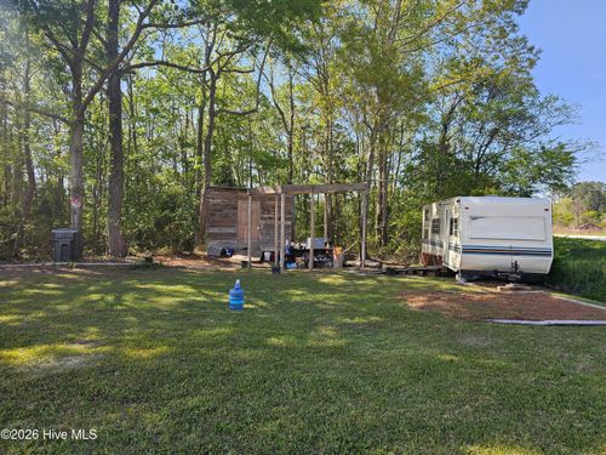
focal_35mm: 23
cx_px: 303
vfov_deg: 58.9
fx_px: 403
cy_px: 228
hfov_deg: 73.9
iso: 10
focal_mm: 6.3
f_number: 1.7
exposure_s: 1/253
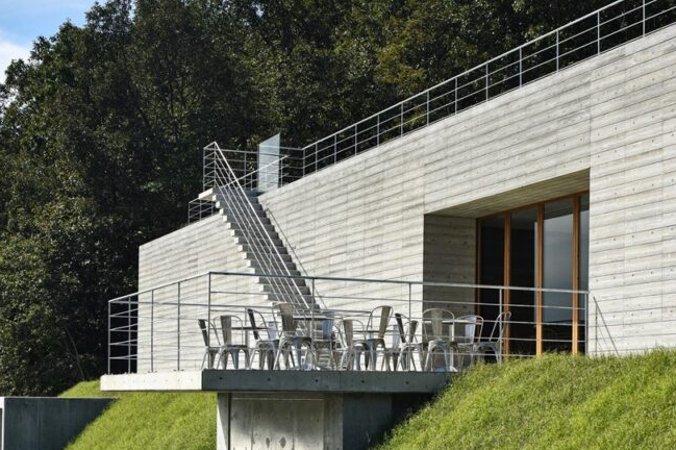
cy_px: 182
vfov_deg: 19.1
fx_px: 1332
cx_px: 410
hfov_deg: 28.4
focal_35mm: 71
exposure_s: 1/160
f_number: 8
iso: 200
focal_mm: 45
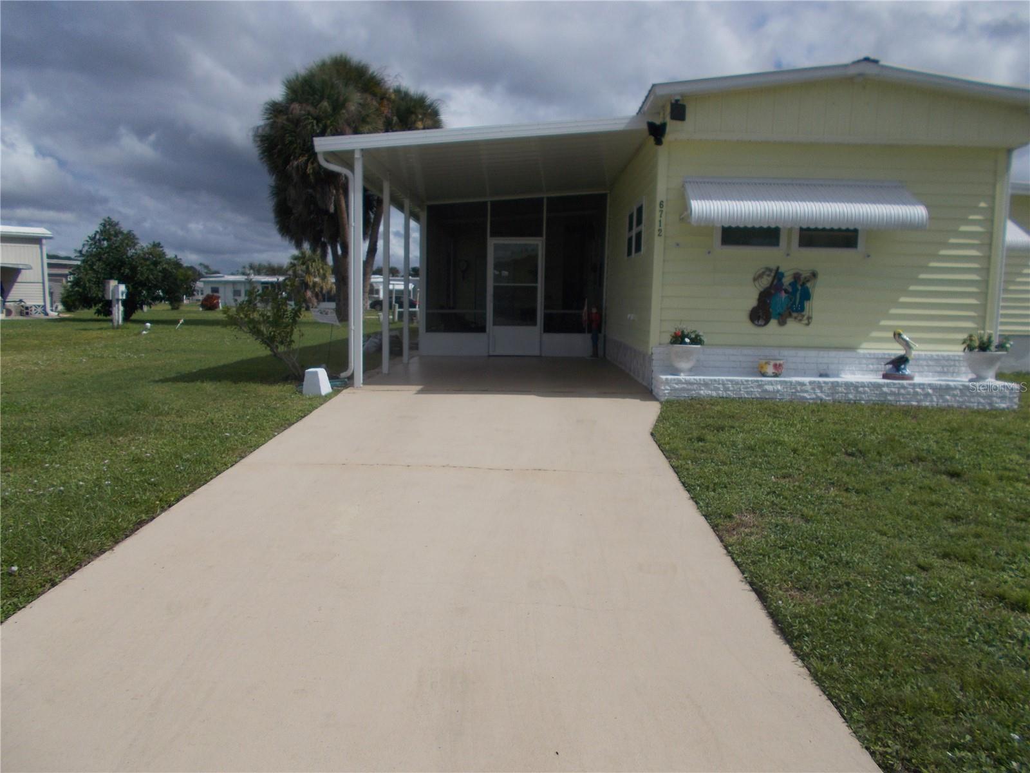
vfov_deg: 53.1
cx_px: 515
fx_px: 774
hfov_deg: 67.3
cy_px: 386
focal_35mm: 26
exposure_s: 1/500
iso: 80
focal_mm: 4.6
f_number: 8
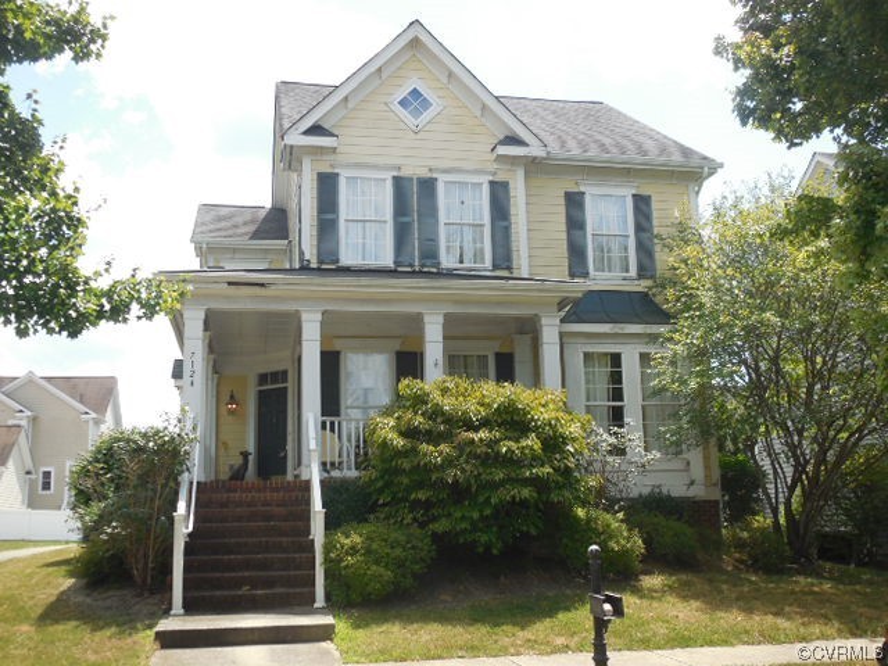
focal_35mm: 40
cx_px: 444
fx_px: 1026
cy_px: 333
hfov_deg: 46.8
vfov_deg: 36.0
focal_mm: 7.1
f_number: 3.6
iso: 125
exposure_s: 1/500
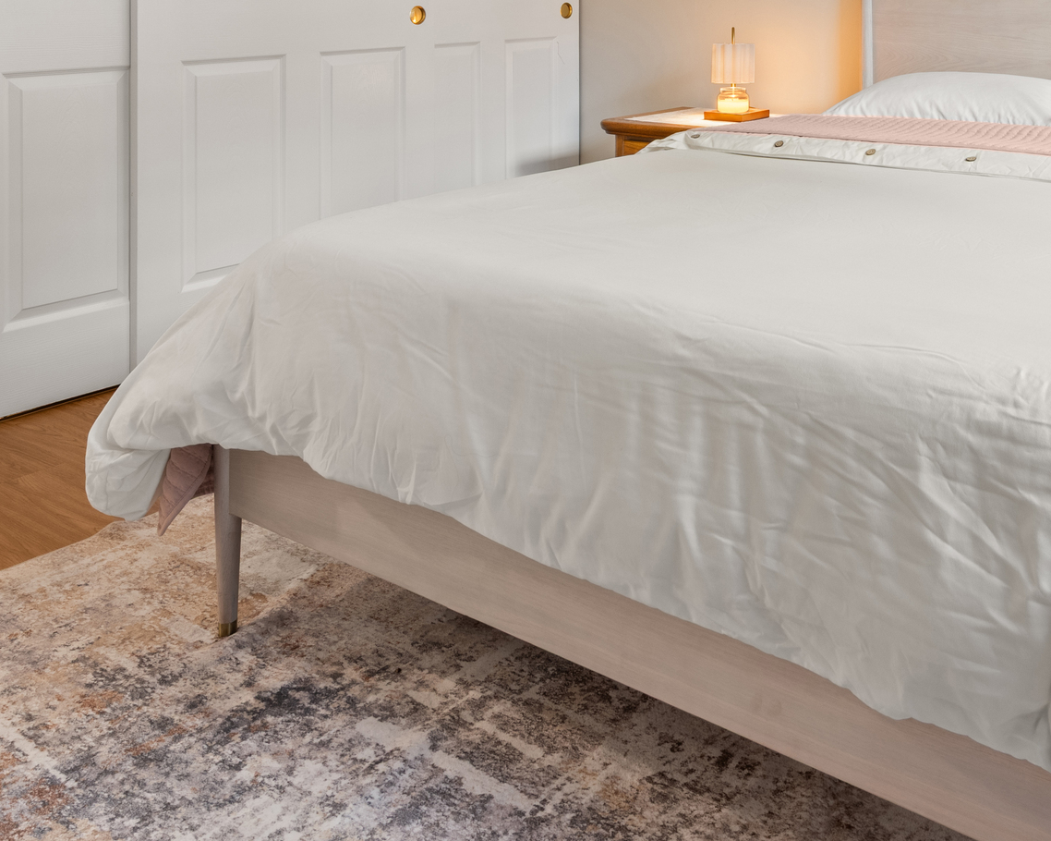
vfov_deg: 35.2
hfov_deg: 45.4
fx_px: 1182
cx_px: 852
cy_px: -15
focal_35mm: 38
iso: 250
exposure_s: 2
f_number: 11
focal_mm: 15
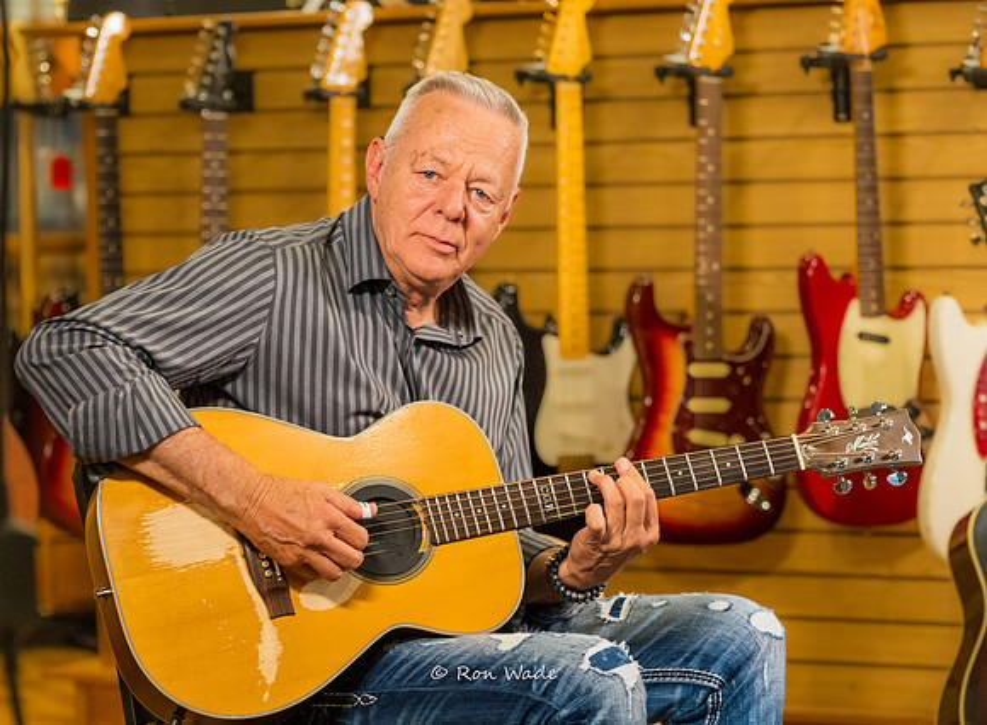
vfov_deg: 10.3
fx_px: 4024
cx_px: 397
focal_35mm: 142
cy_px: 342
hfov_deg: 14.0
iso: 5000
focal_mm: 118
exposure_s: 1/200
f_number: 4
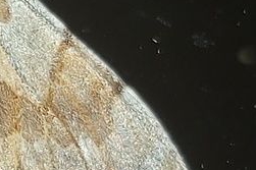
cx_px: -89
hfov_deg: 21.3
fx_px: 604
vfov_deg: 16.0
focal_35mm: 85
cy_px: 118
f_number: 1.8
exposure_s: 1/148
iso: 32
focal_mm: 5.23
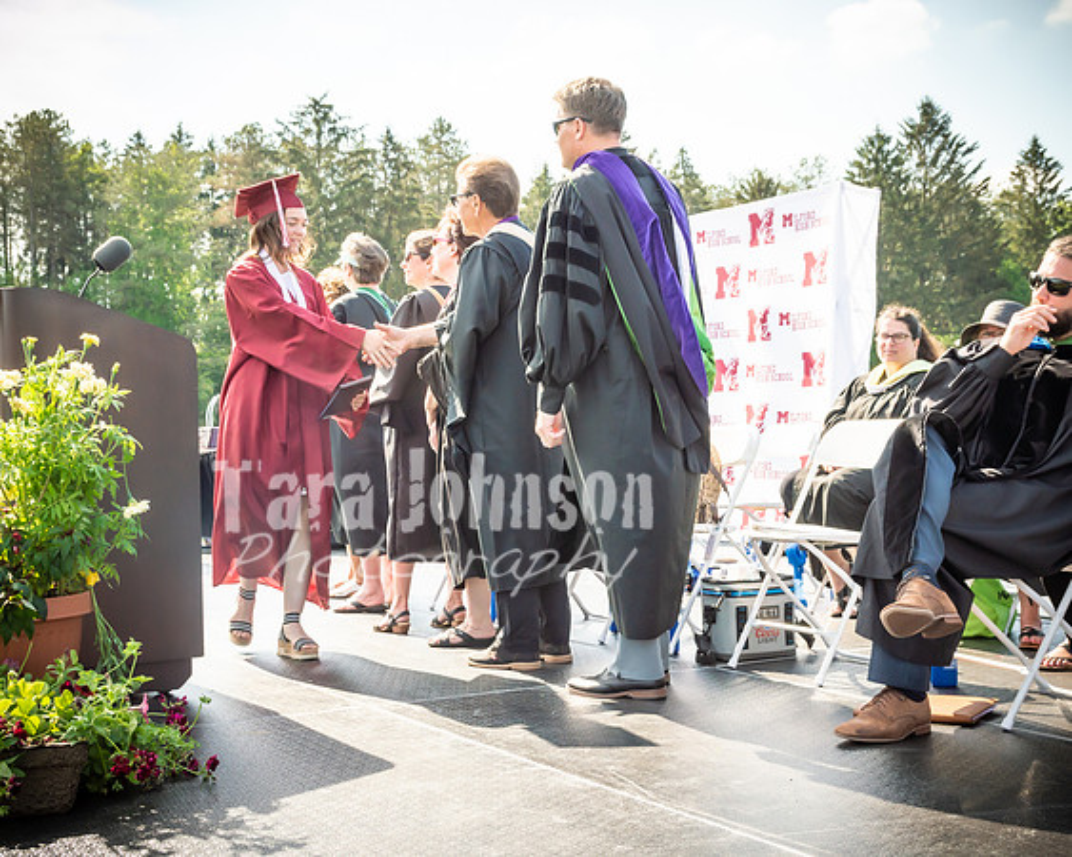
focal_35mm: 49
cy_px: 428
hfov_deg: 38.0
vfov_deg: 30.8
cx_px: 536
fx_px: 1556
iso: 200
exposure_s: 1/500
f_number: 7.1
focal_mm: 29
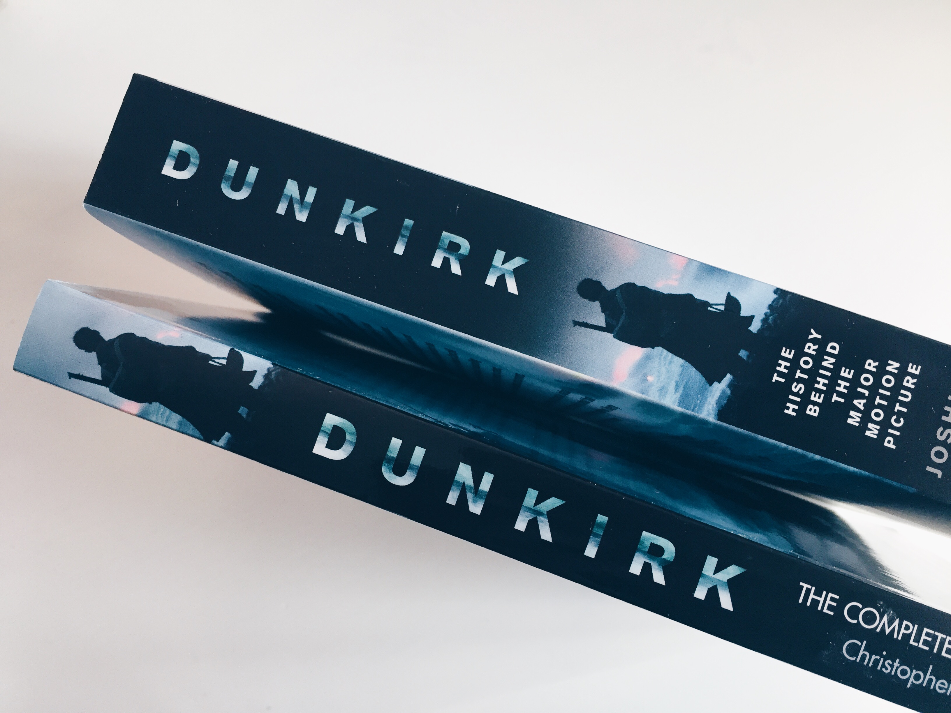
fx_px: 797
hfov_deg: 61.7
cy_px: 356
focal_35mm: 29
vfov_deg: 48.2
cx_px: 476
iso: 50
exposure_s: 1/33
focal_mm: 4.15
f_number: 2.2
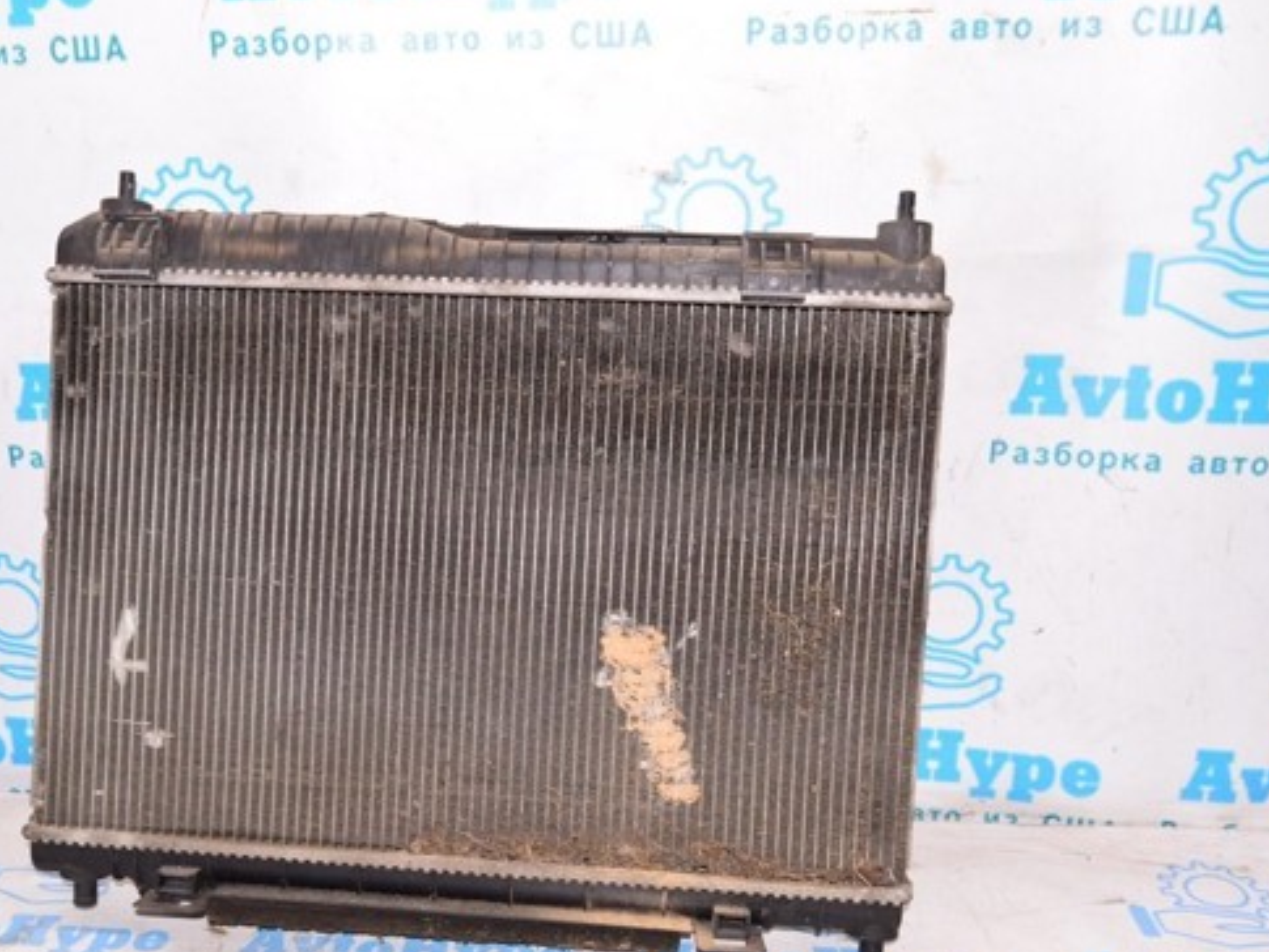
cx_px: 515
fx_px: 1393
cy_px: 543
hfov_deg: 48.7
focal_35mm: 38
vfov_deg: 37.7
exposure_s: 1/100
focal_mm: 20
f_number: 8
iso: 1600
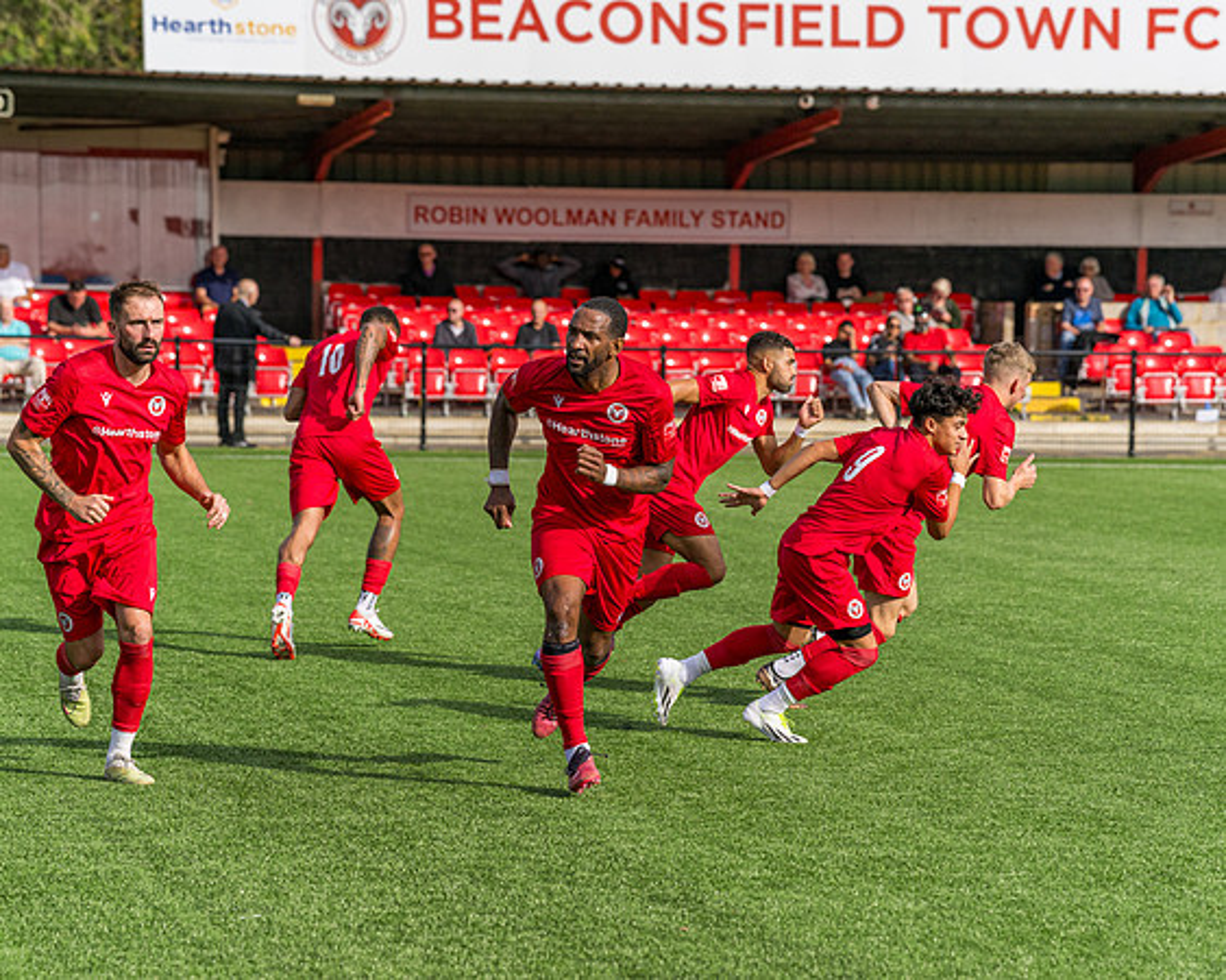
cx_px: 589
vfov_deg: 10.1
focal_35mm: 152
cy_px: 490
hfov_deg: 12.7
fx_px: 5517
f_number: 5
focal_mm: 135
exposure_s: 1/4000
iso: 400
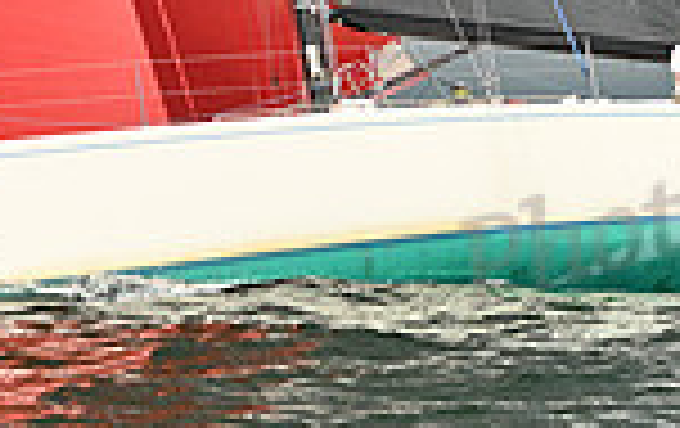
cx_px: 230
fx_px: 5440
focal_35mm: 293
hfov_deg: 7.1
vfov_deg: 4.5
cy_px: 20
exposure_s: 1/1250
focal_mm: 75
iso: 250
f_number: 4.5
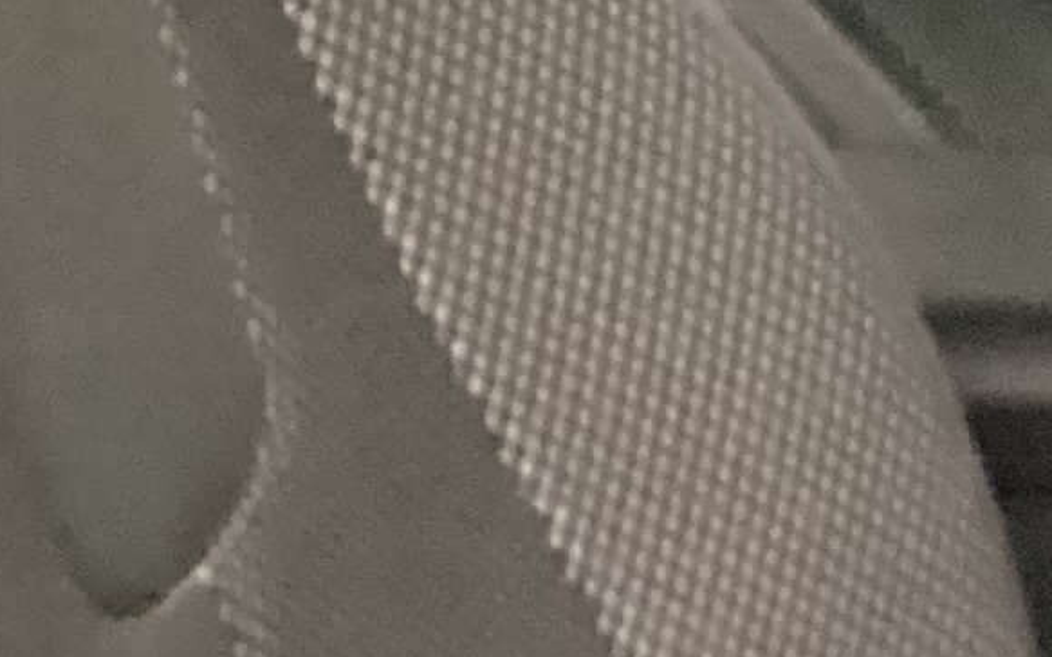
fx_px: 5274
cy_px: 448
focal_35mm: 184
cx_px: 2441
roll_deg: +0.8
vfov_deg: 7.1
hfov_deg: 10.1
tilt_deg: -26.5
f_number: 2.4
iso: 640
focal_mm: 3.3
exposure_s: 1/20
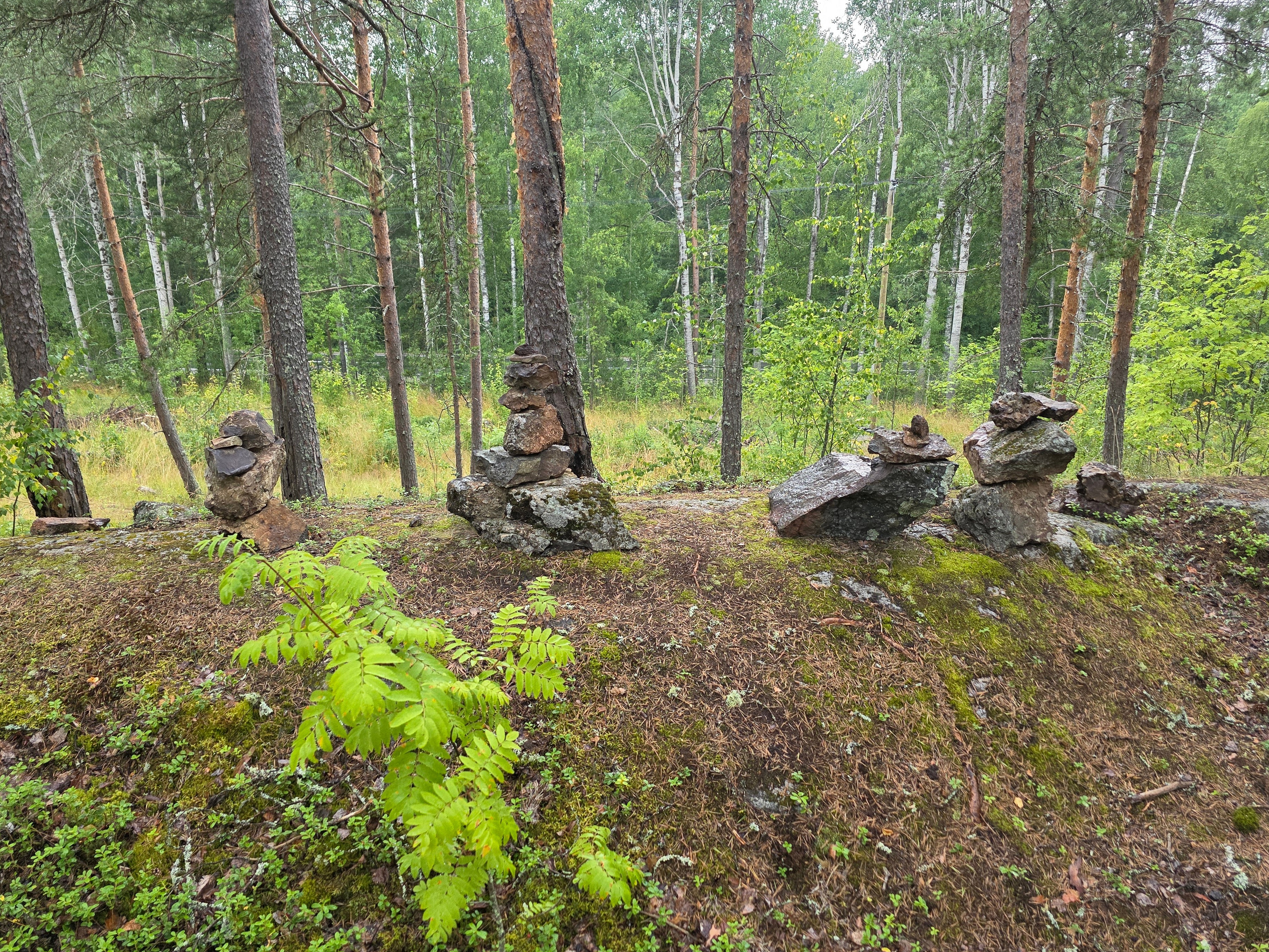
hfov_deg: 69.4
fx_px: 916
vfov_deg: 54.9
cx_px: 647
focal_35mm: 25
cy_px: 461
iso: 160
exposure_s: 1/180
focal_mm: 6.3
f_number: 1.7
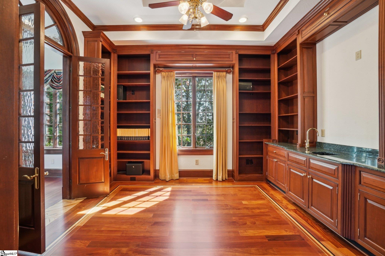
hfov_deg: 100.4
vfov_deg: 77.3
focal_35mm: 15
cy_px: 128
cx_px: 192
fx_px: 160
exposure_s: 1/13
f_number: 8
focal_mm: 10
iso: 400
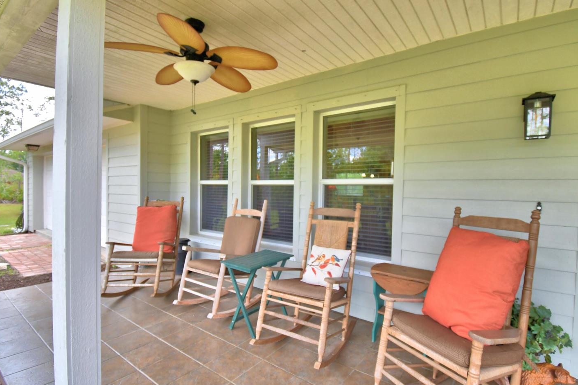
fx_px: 273
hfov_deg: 93.0
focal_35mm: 17
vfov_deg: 70.4
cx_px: 316
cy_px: 198
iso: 200
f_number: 4.5
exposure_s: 1/200
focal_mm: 10
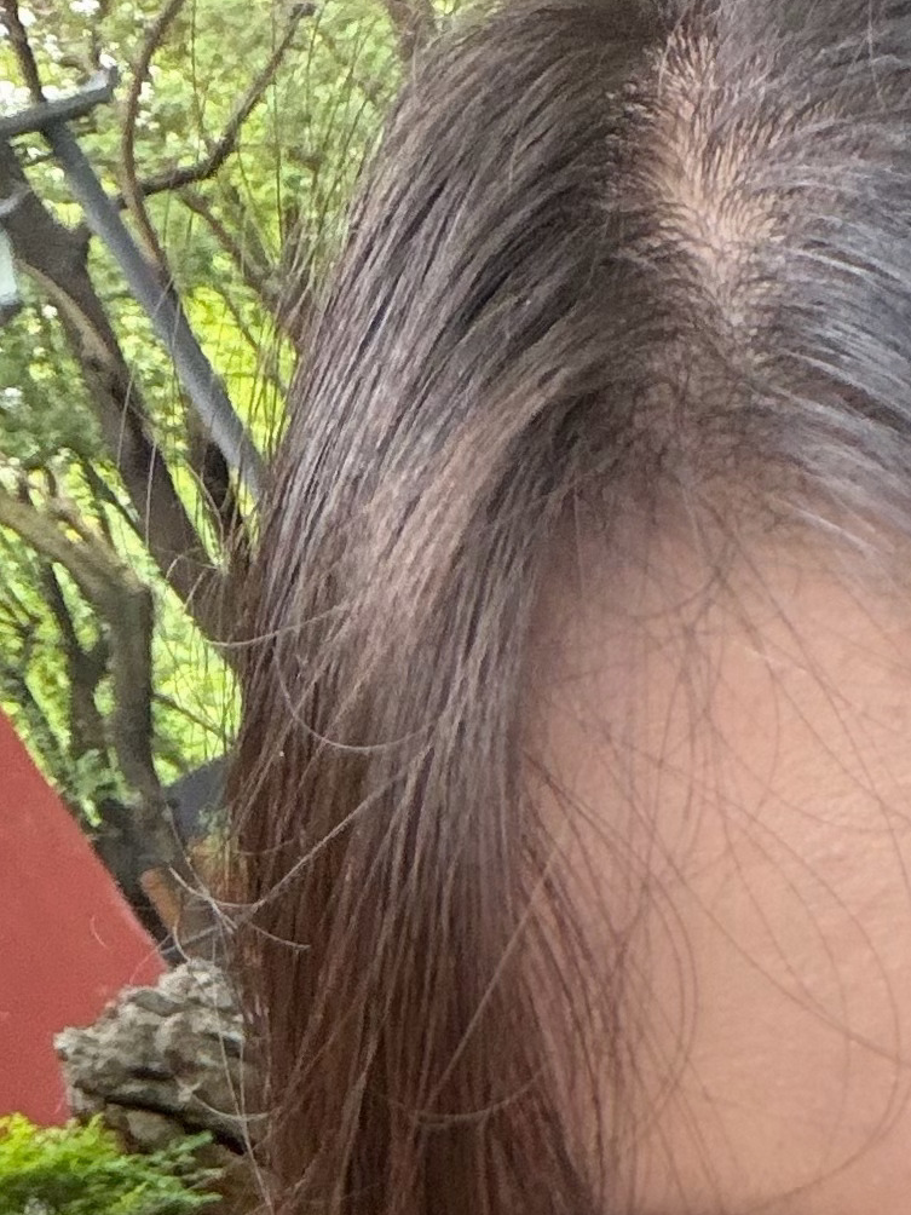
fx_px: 2807
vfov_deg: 20.8
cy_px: 1816
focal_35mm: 80
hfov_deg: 16.7
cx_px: 1391
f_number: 1.5
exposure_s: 1/60
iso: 125
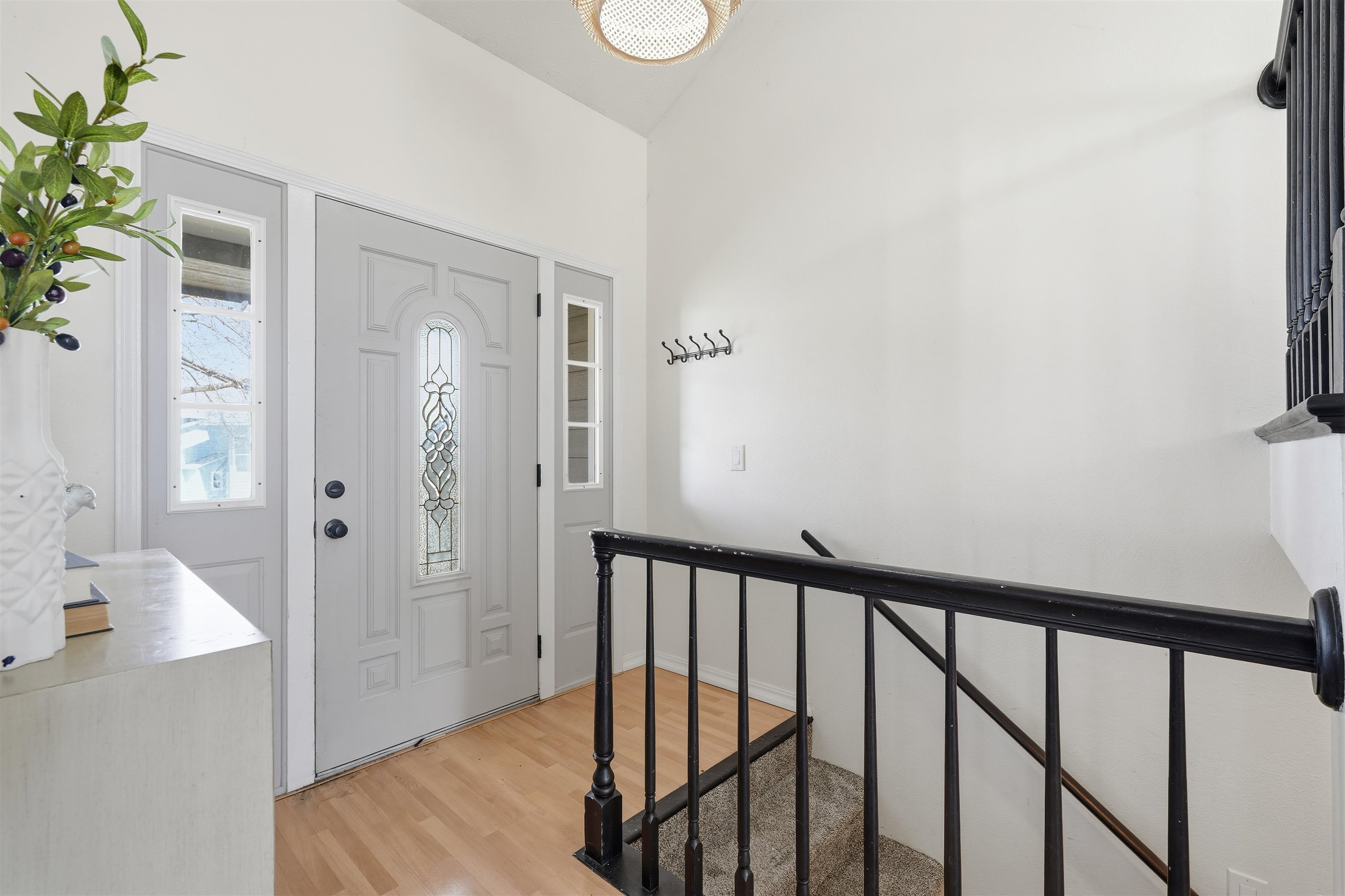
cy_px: 448
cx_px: 672
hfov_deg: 96.7
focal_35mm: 16
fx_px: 598
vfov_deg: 73.7
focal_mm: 16
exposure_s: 1/30
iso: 100
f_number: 8
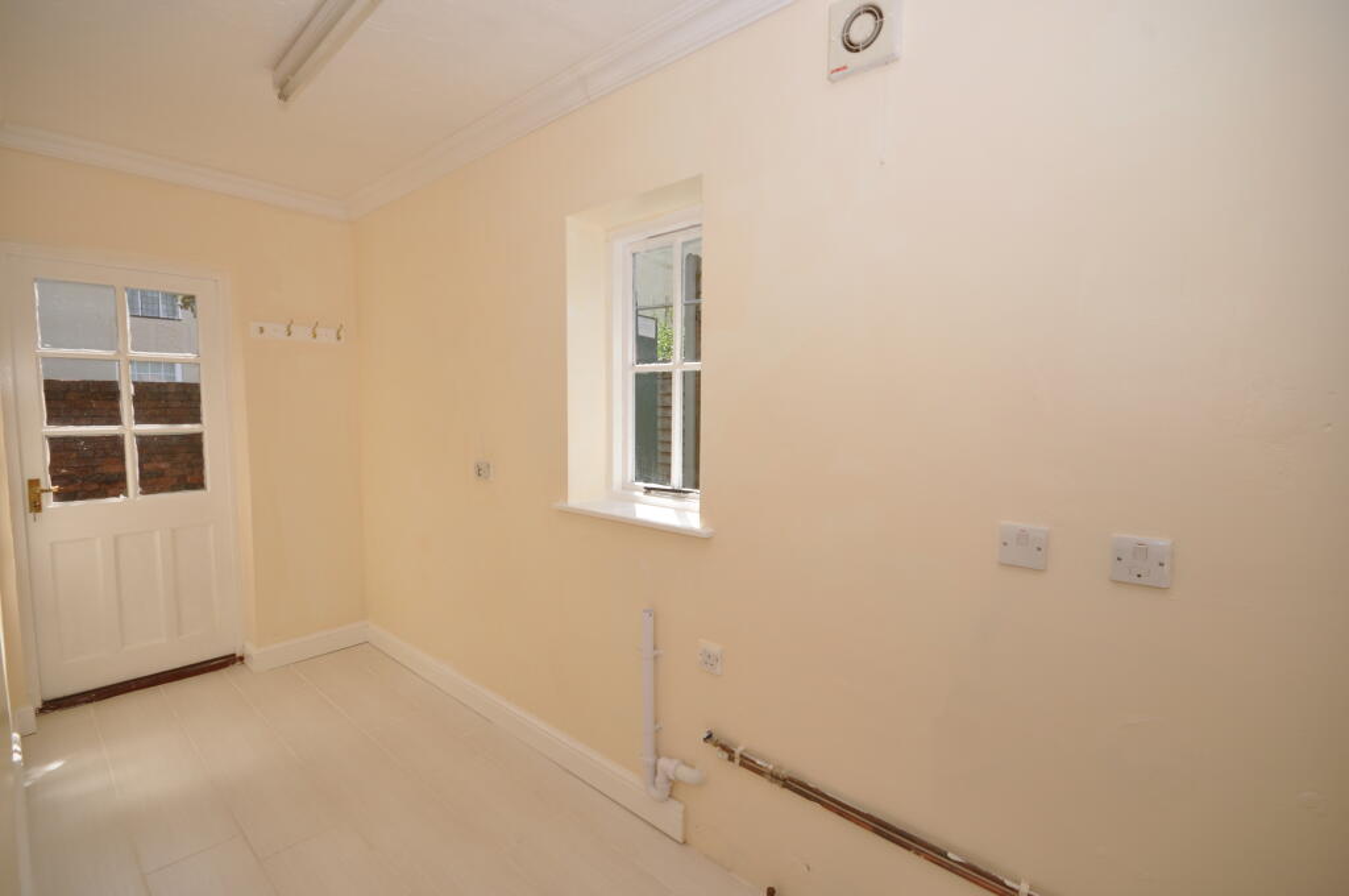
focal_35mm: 15
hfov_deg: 100.5
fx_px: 561
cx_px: 674
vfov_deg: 77.2
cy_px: 448
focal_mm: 10
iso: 200
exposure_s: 1/200
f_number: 8
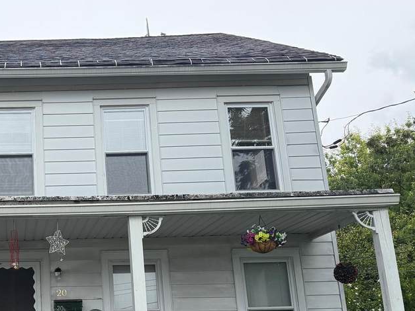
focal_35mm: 49
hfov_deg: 35.8
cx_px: 19
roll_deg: +1.2
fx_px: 587
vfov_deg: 29.0
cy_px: 249
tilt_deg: +12.8
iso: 100
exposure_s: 1/1230
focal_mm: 6.76
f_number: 1.78
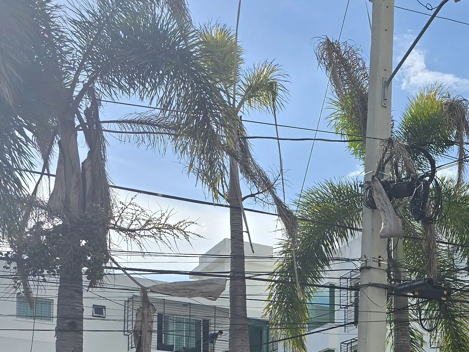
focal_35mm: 67
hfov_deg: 26.8
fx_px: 908
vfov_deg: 20.0
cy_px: 465
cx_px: 504
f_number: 1.7
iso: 12
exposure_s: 1/1690
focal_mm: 6.3
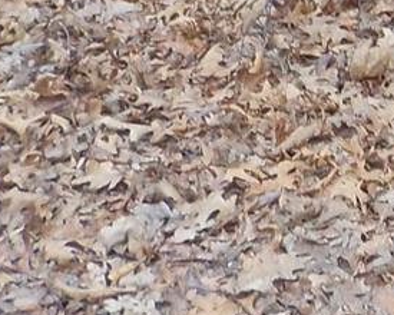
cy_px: -193
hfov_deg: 15.7
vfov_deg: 13.2
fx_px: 1271
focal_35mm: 109
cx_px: 645
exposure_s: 1/30
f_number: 3.3
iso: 160
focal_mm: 4.1
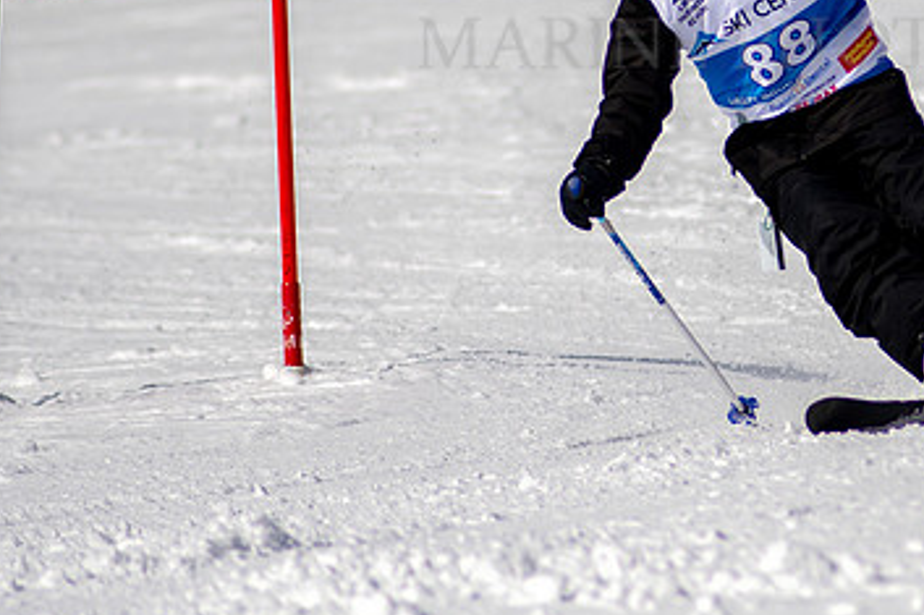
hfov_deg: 2.1
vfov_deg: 1.4
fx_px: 25217
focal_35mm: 983
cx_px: 777
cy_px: 136
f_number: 2.8
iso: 100
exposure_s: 1/8000
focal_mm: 300
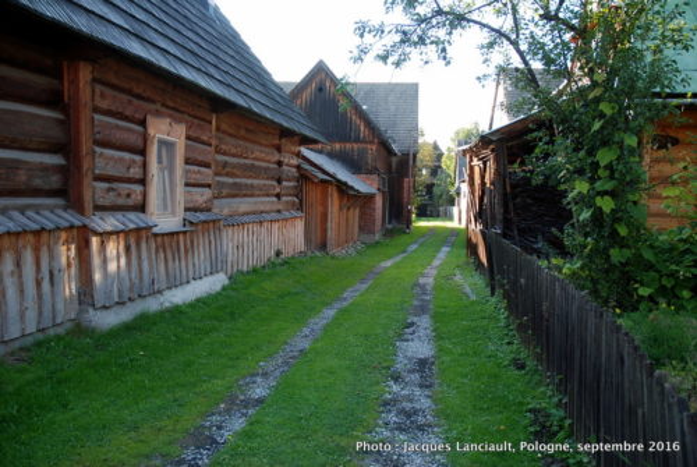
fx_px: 524
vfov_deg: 48.1
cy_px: 234
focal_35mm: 27
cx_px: 348
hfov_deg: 67.3
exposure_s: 1/60
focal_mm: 18
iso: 100
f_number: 4
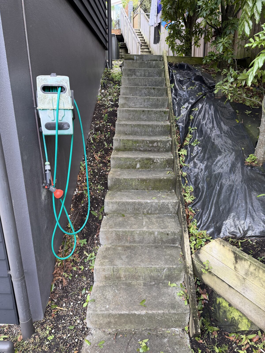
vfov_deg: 71.6
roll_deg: +1.1
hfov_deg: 56.8
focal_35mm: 24
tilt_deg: -17.7
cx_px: 132
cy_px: 176
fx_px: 245
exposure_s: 1/121
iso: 160
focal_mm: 6.76
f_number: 1.78
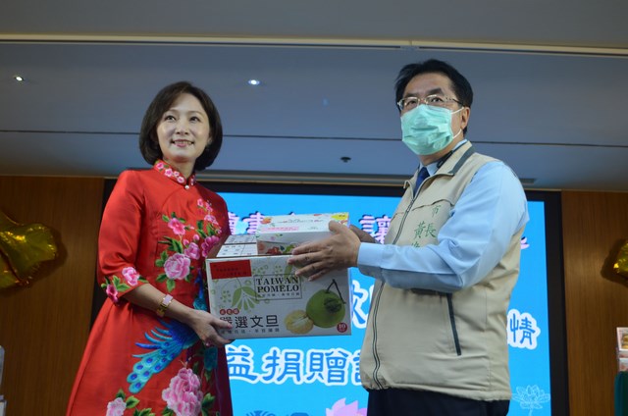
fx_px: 679
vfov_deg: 34.1
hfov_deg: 49.6
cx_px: 314
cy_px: 208
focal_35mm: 39
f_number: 4.2
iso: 450
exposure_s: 1/60
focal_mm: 26
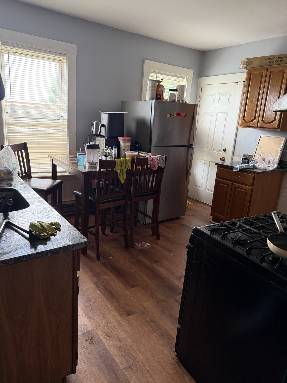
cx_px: 144
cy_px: 192
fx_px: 265
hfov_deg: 56.8
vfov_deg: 71.6
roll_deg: -4.3
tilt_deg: -16.3
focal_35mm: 24
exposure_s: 1/60
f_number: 1.78
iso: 200
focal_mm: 6.76
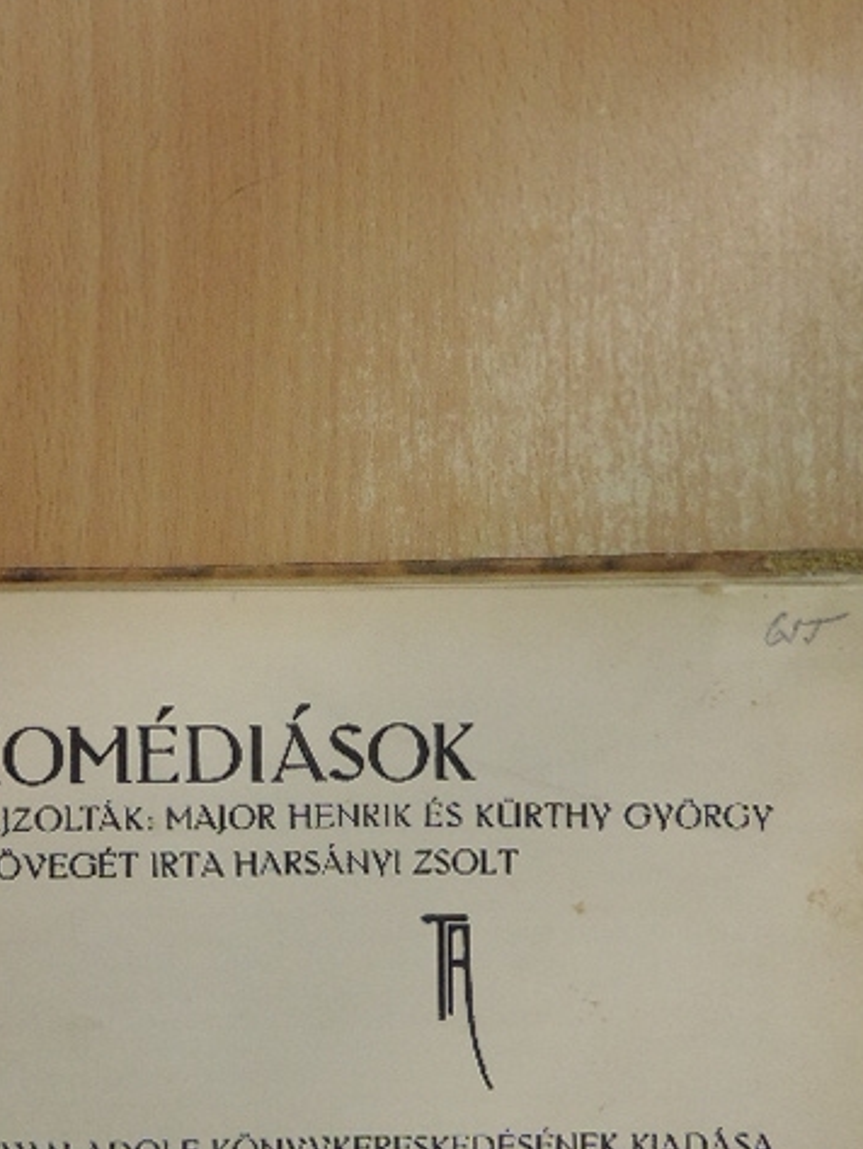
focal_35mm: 54
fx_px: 1793
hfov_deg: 27.0
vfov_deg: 35.4
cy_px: 478
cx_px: 342
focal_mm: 7.1
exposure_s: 1/100
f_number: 3.3
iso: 800
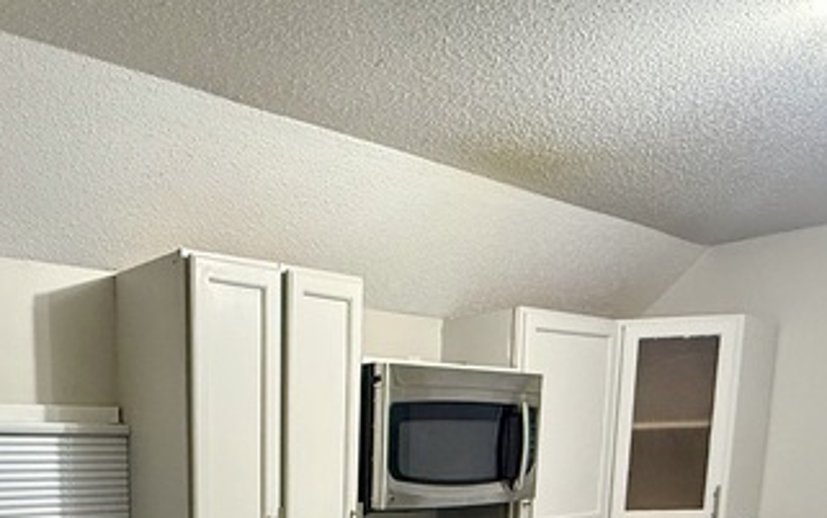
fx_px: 834
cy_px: 619
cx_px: 180
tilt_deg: -9.4
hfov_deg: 50.0
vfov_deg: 29.7
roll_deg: +0.9
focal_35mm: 37
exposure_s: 1/60
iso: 500
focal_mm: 2.22
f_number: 2.2
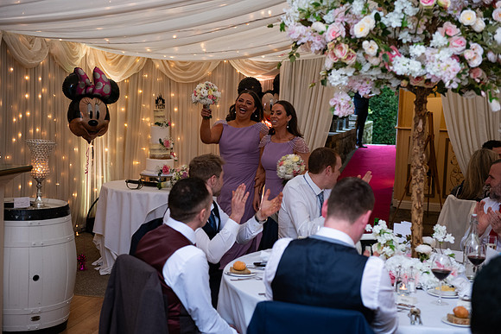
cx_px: 250
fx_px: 807
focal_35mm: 58
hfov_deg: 34.5
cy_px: 167
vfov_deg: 23.4
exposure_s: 1/160
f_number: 3.5
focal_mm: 58
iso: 800
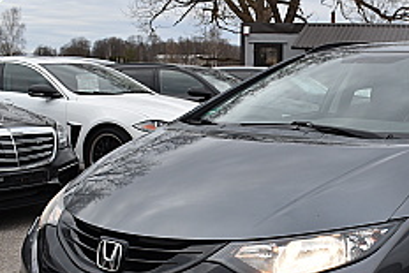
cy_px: 202
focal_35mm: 62
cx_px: 324
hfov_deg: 31.6
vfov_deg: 21.8
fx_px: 705
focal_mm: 24
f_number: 8
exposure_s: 1/160
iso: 400
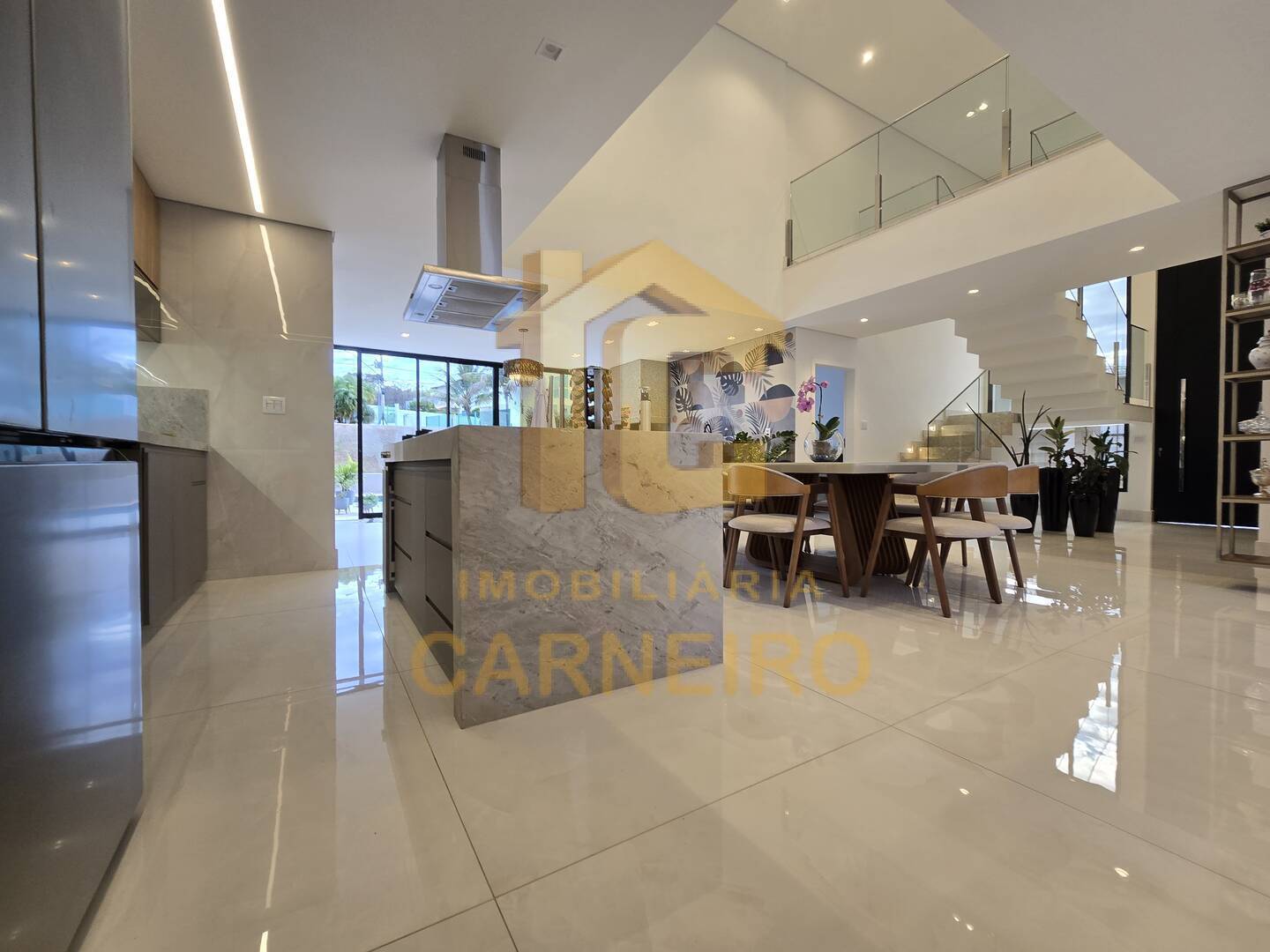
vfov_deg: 89.9
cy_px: 476
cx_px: 635
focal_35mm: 13
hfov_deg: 106.2
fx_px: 477
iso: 50
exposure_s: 1/60
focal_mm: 2.2
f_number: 2.2
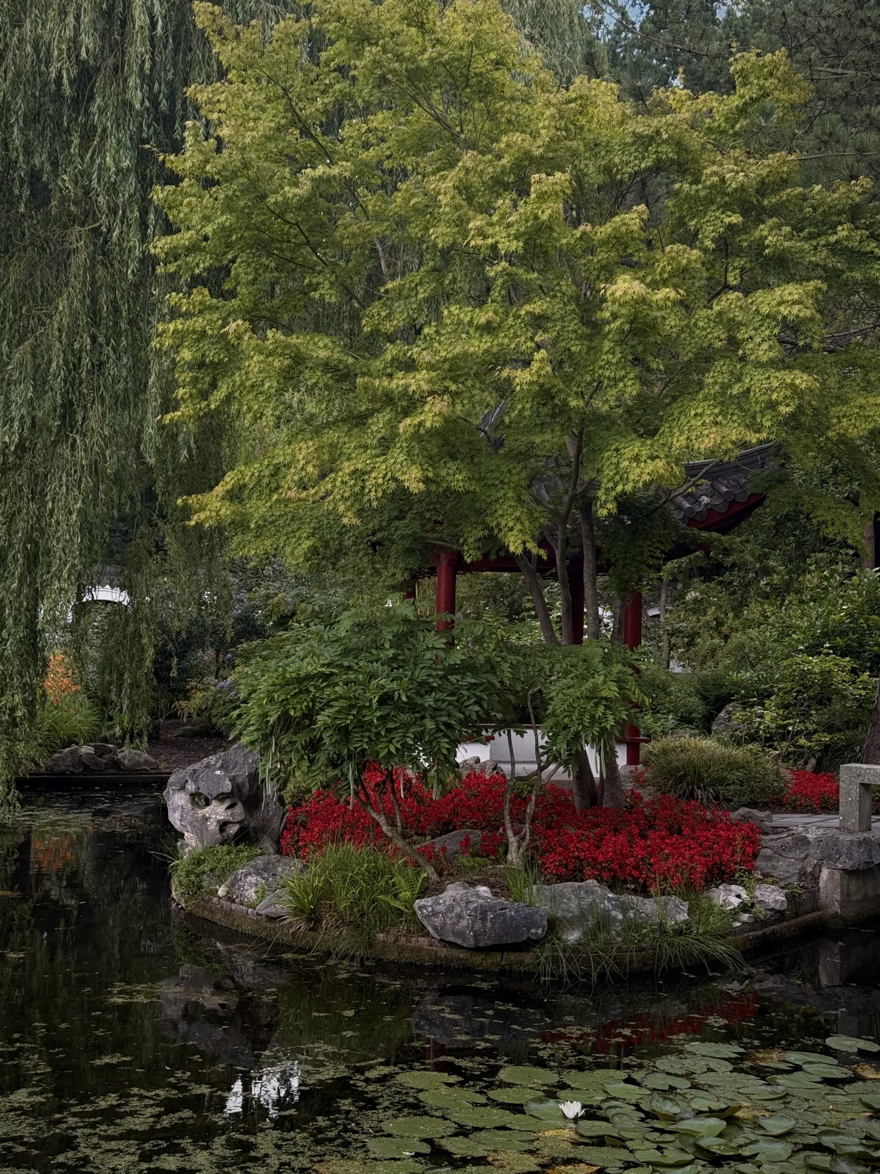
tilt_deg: +1.4
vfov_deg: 38.9
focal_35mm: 49
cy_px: 579
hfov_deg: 29.7
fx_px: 1661
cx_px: 446
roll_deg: -1.7
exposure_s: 1/265
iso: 100
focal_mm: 6.76
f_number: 1.78
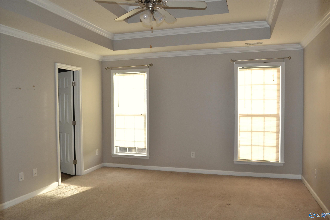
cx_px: 165
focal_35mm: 27
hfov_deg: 67.4
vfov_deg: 47.9
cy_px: 110
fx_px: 247
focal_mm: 18
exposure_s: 1/200
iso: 800
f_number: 5
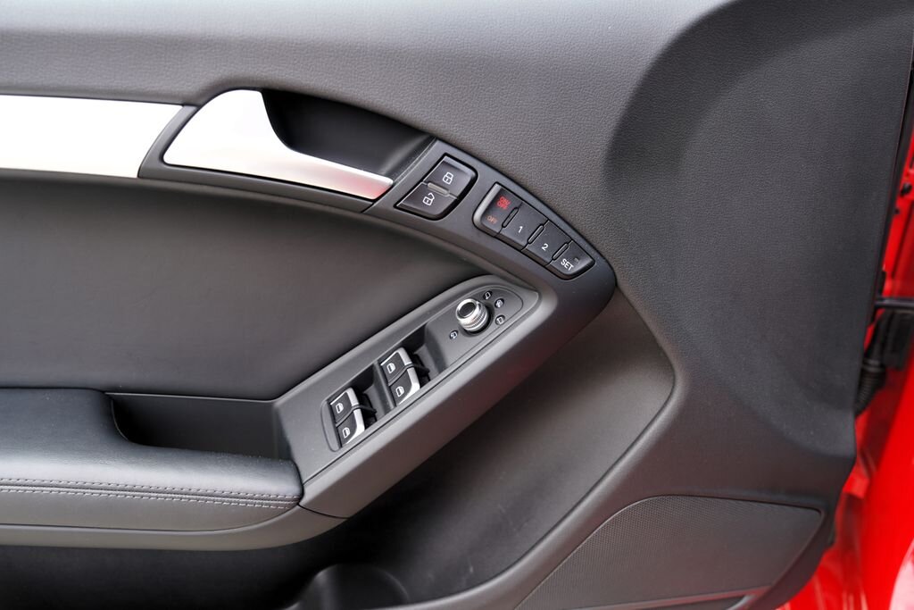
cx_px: 457
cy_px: 305
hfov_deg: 73.7
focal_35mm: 24
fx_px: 609
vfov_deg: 53.1
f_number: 4
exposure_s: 1/60
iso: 100
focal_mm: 24
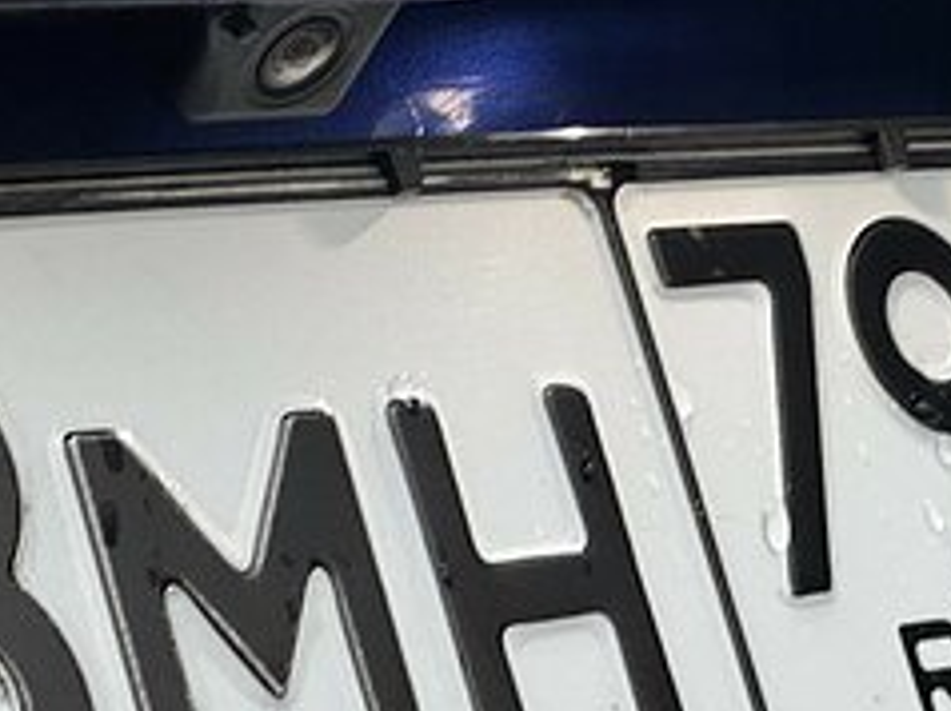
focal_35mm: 177
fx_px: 4858
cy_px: 72
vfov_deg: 8.3
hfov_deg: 11.2
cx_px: 248
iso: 500
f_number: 2.8
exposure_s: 1/60
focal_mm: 9
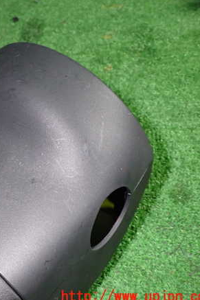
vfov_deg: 48.5
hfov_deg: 31.4
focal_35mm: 40
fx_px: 334
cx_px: 10
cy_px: 151
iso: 800
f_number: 9
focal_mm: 5.05
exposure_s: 1/30
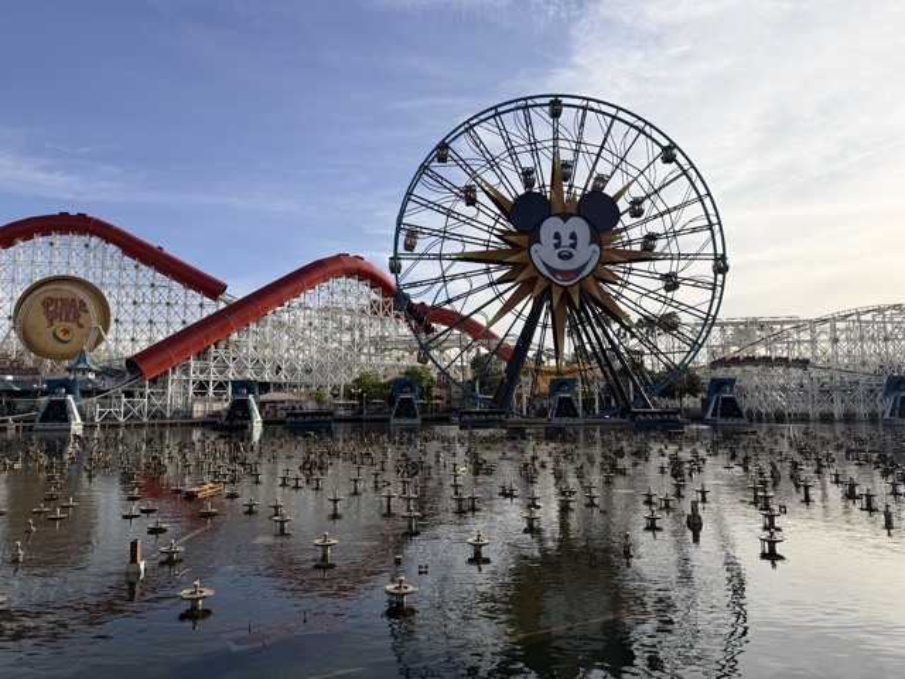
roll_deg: -0.1
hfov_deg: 71.6
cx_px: 452
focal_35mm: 24
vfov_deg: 56.8
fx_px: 627
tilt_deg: +6.8
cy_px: 340
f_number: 1.78
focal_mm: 6.76
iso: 80
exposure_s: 1/5319
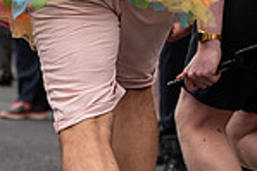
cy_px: -184
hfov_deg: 4.0
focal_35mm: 513
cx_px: 24
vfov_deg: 2.7
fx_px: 3658
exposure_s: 1/1000
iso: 320
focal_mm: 82
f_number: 3.5
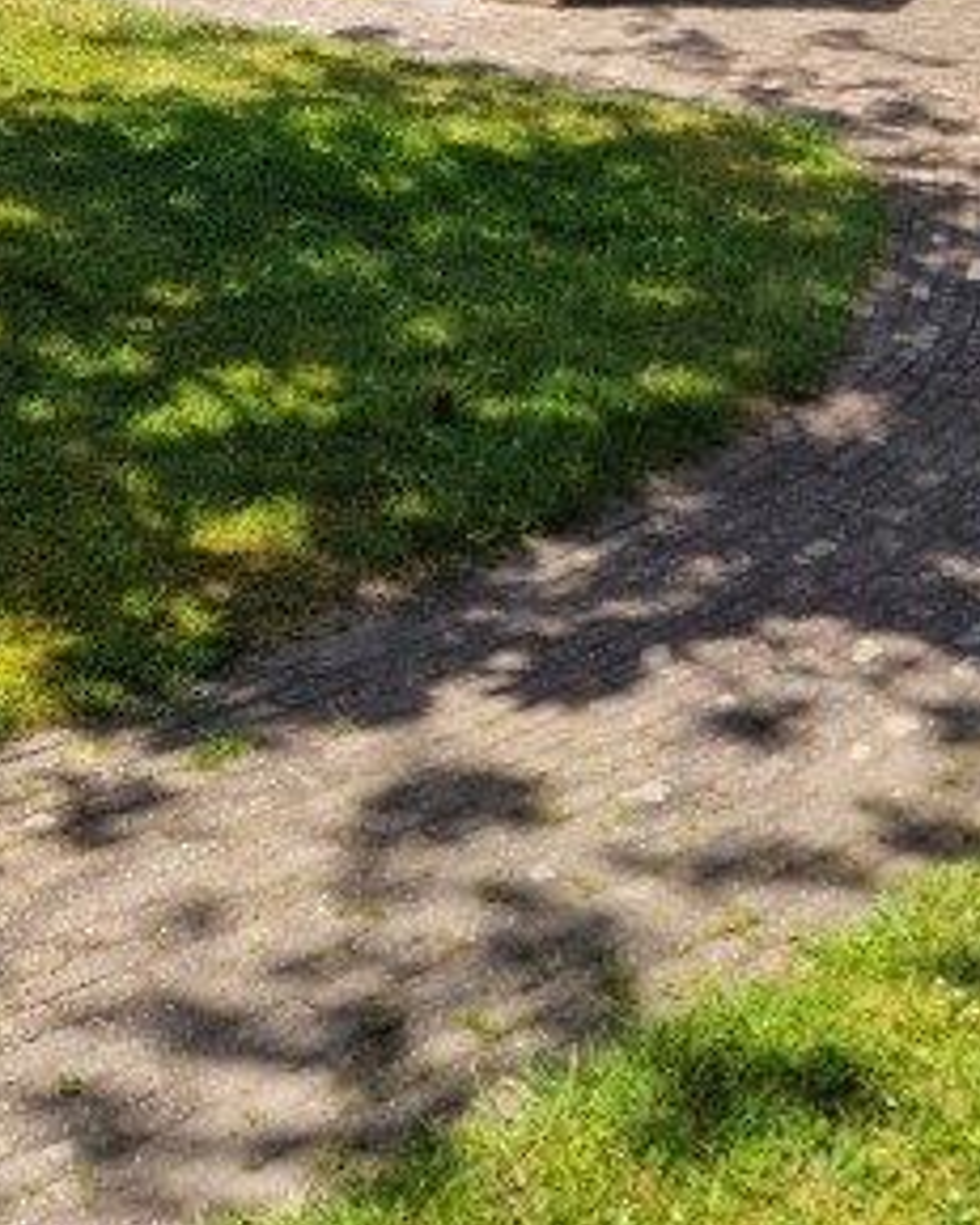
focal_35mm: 70
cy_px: -593
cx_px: 388
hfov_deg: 21.8
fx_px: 2539
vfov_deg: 22.5
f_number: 1.8
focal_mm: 5.4
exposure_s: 1/962
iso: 50
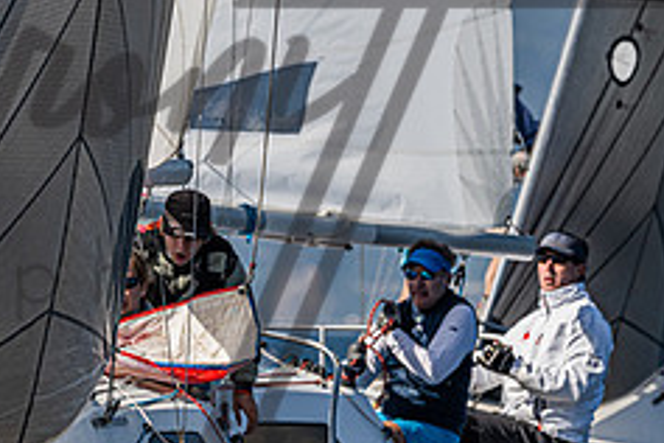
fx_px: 13334
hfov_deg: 2.9
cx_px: 194
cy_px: 23
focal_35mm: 723
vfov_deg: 1.9
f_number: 5
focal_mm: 250
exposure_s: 1/5000
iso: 400
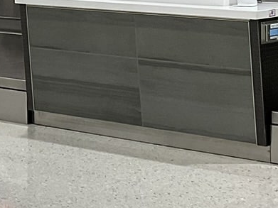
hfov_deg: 12.6
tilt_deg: -0.2
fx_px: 1220
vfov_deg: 9.5
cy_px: -86
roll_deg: +0.7
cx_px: -87
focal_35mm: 152
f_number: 1.8
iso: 50
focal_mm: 3
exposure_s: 1/60
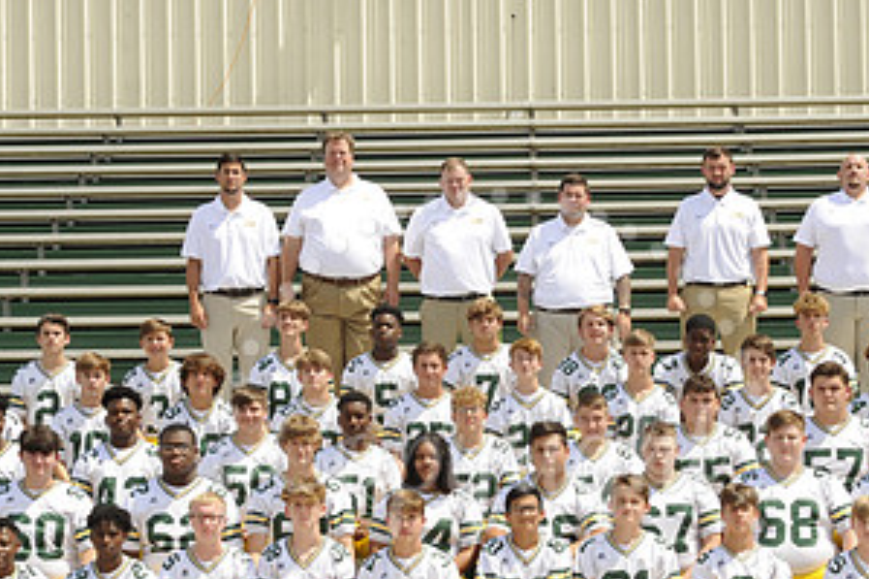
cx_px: 494
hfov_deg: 20.2
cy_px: 463
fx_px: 2437
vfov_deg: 13.5
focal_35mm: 101
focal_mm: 52
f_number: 16
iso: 200
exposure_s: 1/125
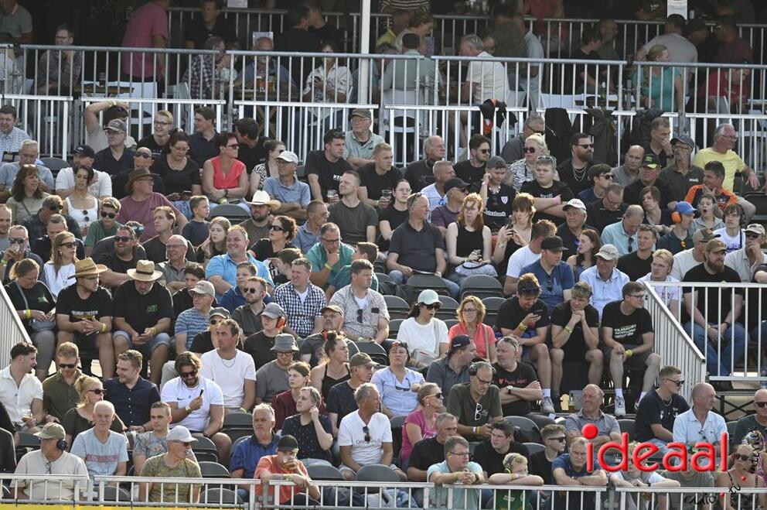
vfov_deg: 3.4
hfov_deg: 5.2
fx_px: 8512
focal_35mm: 400
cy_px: 255
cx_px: 384
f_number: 5.6
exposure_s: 1/400
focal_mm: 400
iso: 320
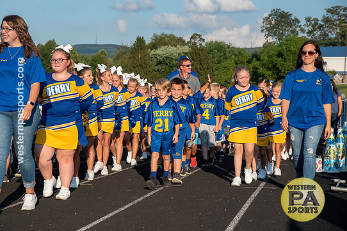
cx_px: 163
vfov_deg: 15.0
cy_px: 110
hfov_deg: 22.4
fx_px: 877
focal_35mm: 91
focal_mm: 85
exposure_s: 1/1250
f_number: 6.3
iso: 450
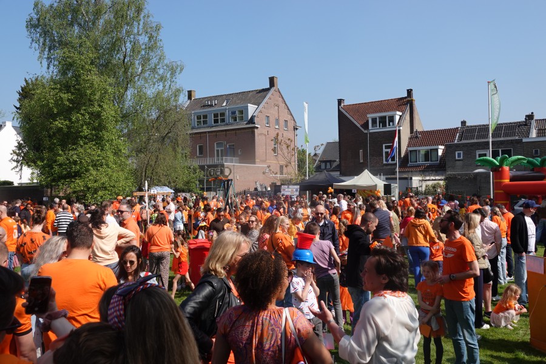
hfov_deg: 60.3
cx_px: 273
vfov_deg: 42.3
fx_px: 470
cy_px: 182
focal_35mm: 31
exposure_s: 1/800
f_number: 4
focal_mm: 11.26
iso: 100
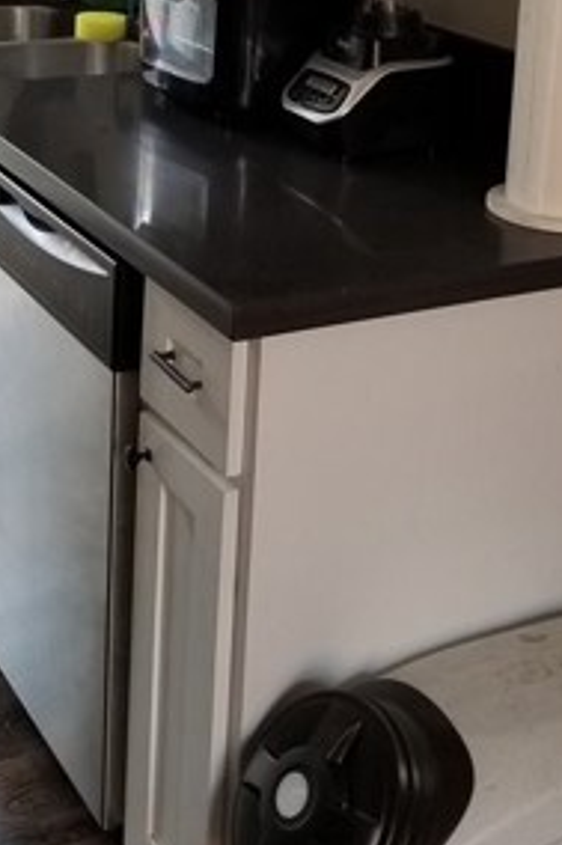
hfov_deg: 22.2
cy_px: -27
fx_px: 1430
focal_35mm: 61
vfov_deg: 30.3
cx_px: 223
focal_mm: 4.3
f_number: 1.7
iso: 80
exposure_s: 1/60
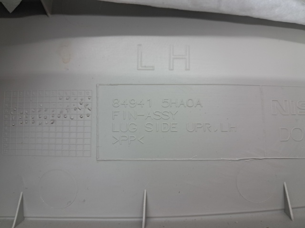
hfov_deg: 65.4
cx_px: 152
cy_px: 114
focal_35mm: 27
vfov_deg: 51.3
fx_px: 238
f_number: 1.8
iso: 100
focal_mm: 4
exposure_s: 1/50
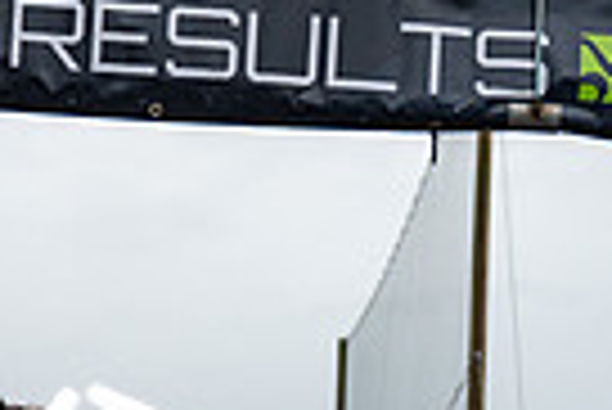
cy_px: 574
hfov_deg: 12.6
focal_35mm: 162
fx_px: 2757
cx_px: 72
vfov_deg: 8.3
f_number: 2.8
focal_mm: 38
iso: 140
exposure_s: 1/1250
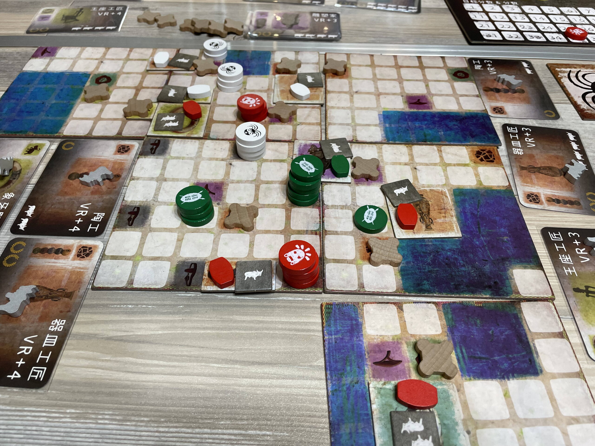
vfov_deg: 53.1
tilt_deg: -48.4
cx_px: 298
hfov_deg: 67.3
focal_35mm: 26
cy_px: 223
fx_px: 447
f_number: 1.6
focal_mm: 4.2
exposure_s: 1/120
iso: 100
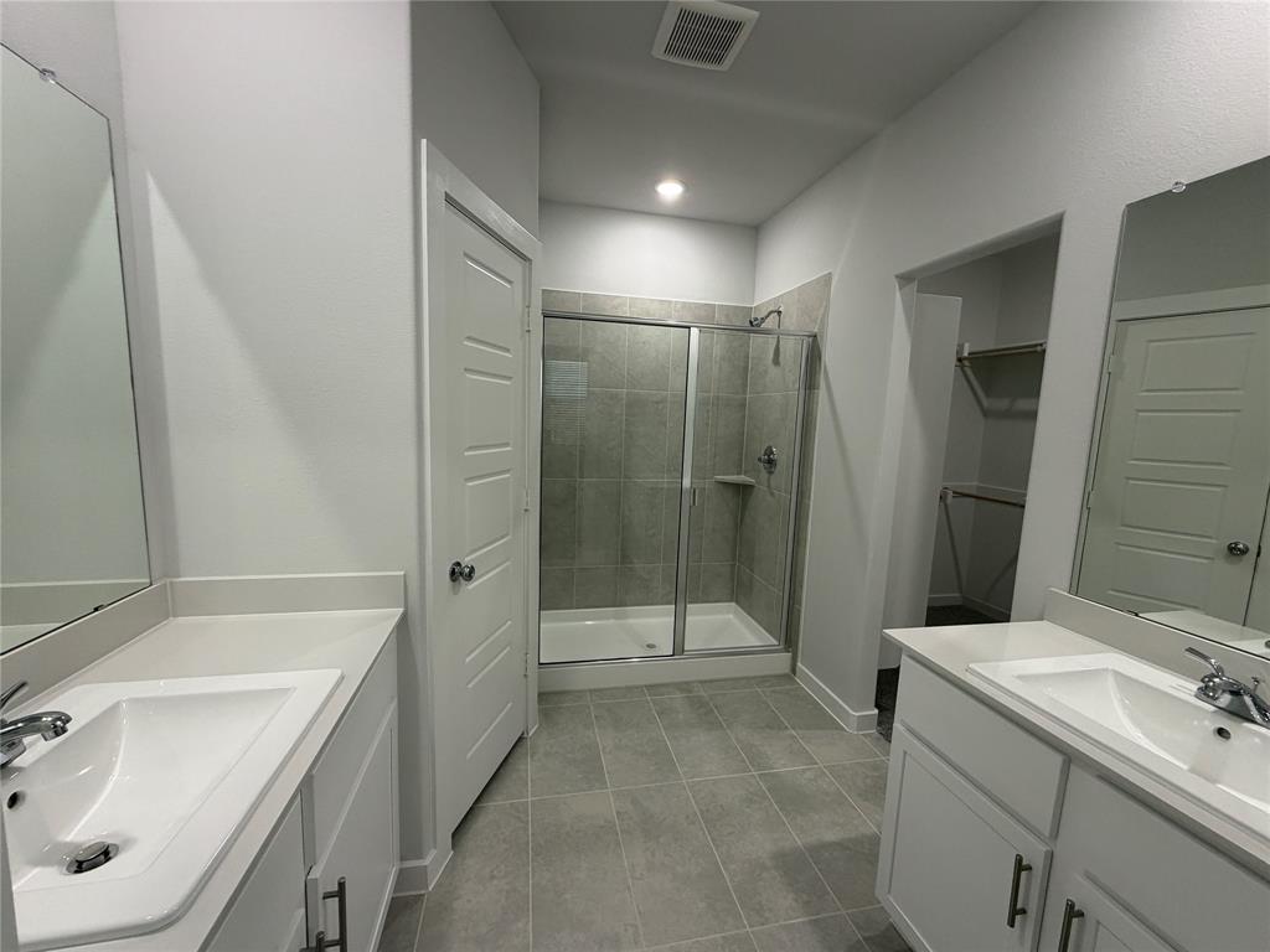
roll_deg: -1.2
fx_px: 514
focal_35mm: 14
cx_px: 635
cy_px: 476
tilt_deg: -7.2
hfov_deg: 102.1
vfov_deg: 85.7
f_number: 2.2
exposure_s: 1/120
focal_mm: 2.22
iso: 250
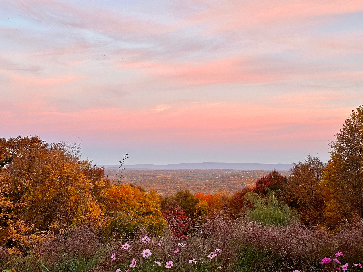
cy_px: 136
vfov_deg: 30.3
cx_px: 182
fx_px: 503
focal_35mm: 48
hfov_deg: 39.7
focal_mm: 6.86
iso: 80
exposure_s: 1/100
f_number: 1.78
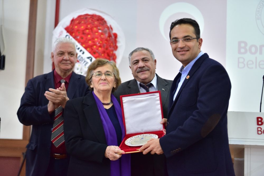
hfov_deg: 34.5
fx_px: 425
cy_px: 88
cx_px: 132
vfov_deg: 23.4
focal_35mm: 58
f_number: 2.8
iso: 1250
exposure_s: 1/80
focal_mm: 58
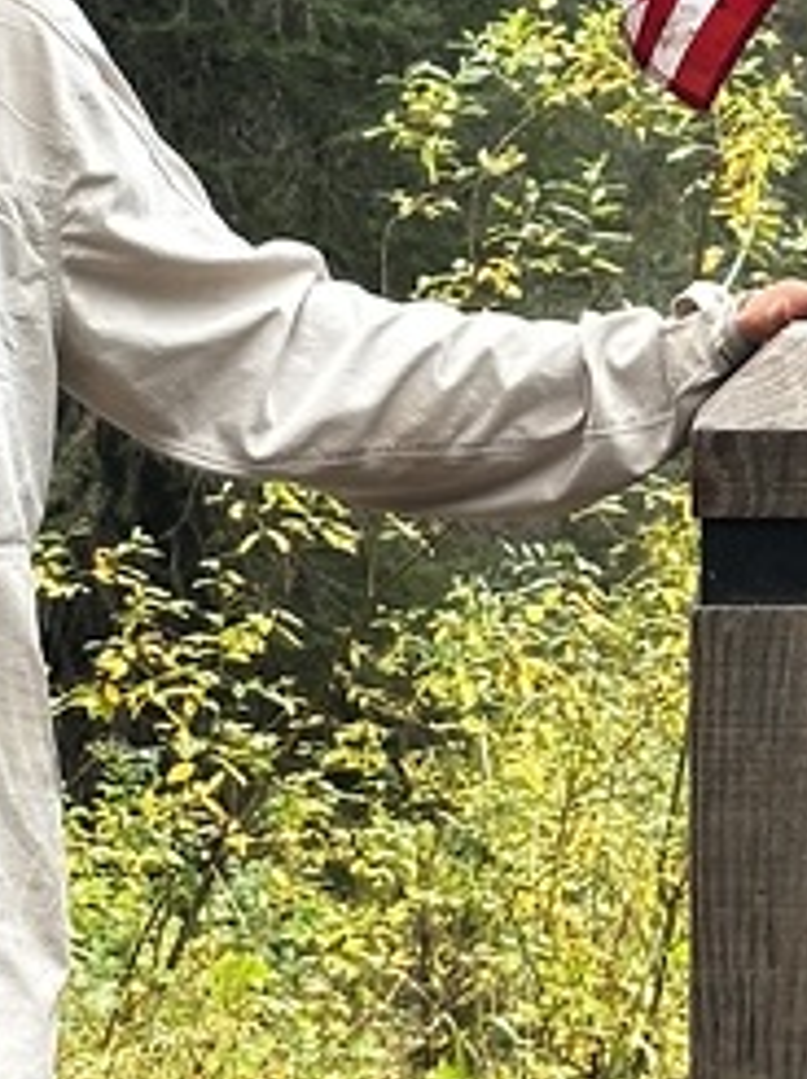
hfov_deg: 7.4
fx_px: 6228
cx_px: 776
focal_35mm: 200
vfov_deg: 9.9
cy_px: 579
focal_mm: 6.86
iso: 64
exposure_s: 1/178
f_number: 1.78
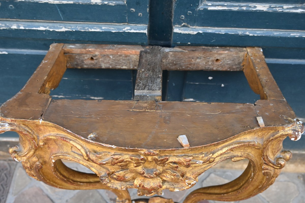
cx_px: 152
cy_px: 102
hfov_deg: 52.2
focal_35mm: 37
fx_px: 311
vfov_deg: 36.2
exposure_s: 1/250
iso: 400
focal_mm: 24.5
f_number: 4
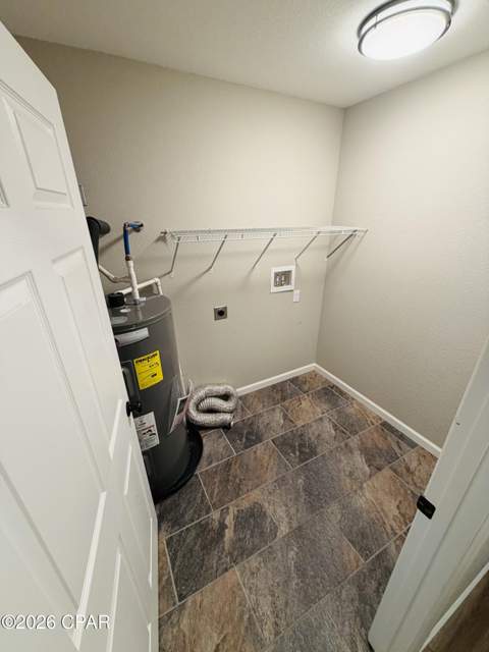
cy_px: 326
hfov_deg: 85.7
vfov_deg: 102.1
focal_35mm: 14
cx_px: 244
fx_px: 264
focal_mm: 2.22
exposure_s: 1/60
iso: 200
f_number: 2.2
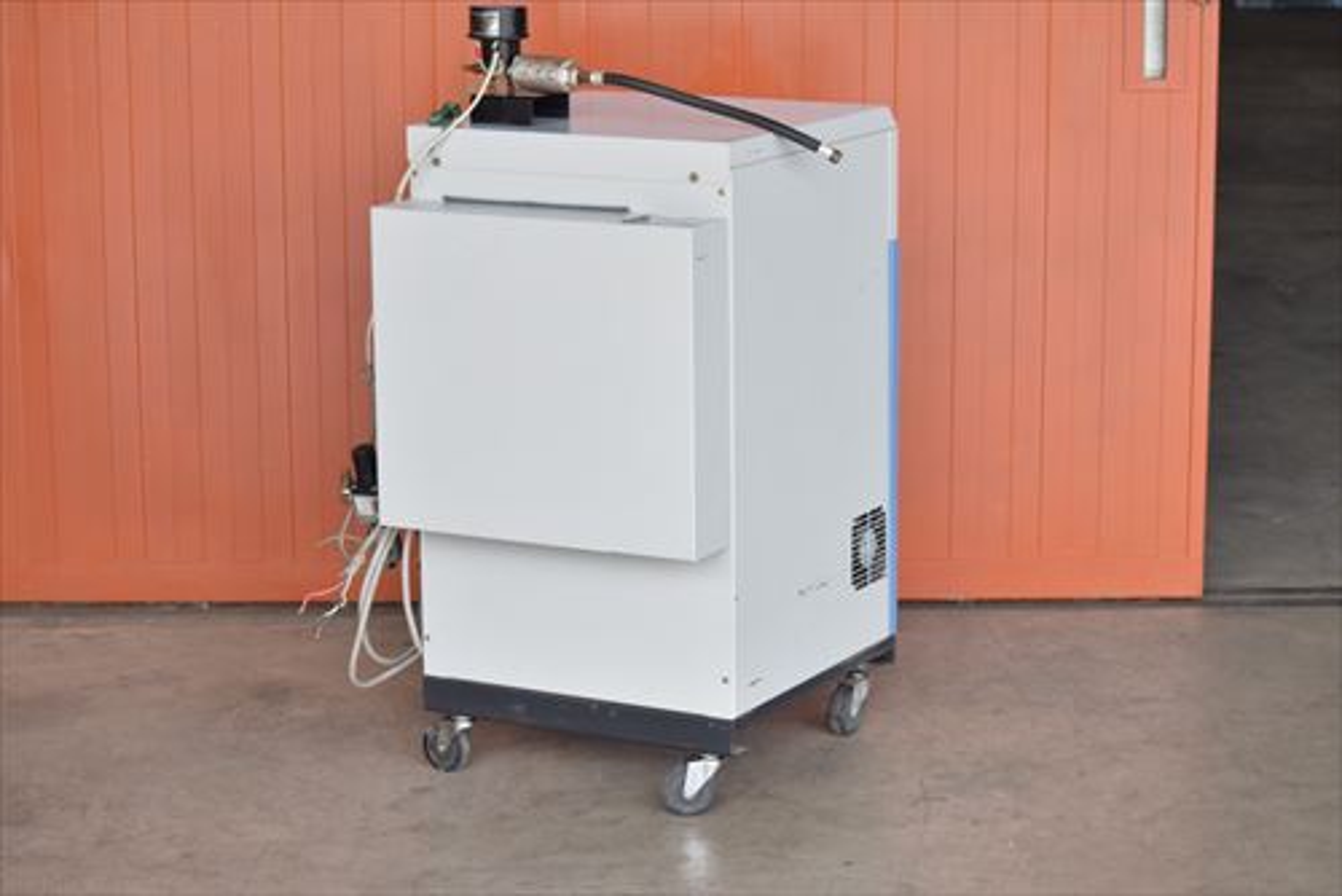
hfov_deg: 24.6
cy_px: 448
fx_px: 3077
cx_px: 671
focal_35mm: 82
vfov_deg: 16.6
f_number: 6.3
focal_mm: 55
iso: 1250
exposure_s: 1/320
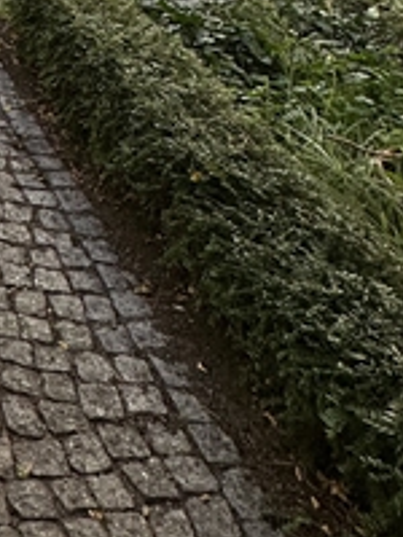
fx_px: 869
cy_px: -344
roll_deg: -0.4
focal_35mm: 56
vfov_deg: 23.8
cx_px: -253
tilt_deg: -1.1
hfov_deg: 20.8
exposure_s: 1/292
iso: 40
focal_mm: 2.22
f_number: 2.2
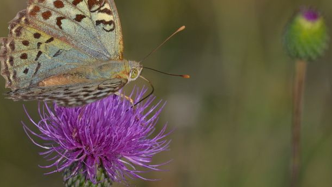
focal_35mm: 455
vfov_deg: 2.7
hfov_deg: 4.7
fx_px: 4003
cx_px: 83
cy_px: 35
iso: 250
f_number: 8
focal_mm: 185
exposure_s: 1/250
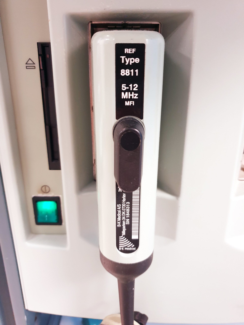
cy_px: 162
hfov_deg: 53.1
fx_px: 244
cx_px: 122
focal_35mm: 26
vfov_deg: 67.3
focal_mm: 4.3
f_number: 1.5
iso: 320
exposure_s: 1/25
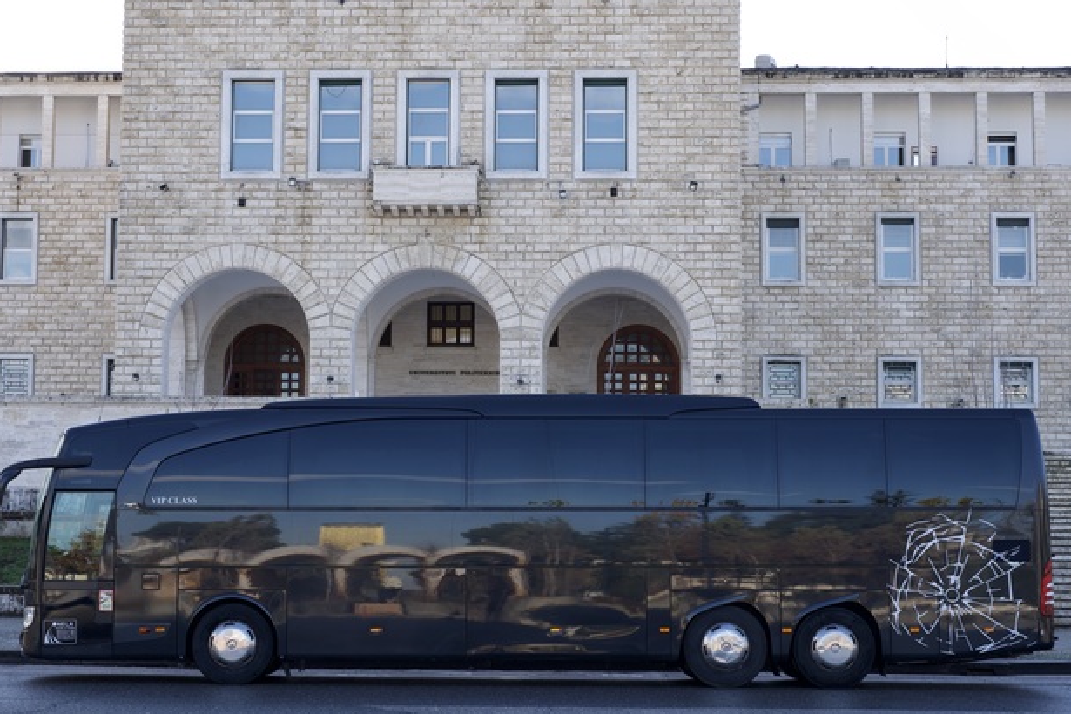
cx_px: 491
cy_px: 349
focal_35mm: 65
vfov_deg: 20.9
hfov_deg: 30.9
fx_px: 1934
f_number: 7.1
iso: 100
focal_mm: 50
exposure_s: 1/80
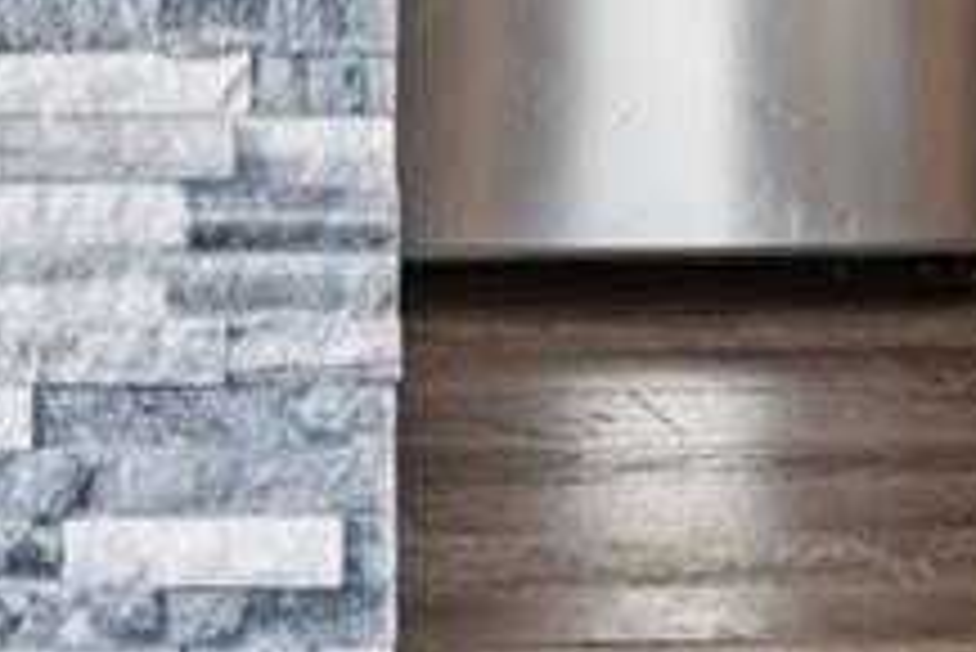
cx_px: -1187
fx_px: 5995
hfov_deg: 8.6
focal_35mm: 221
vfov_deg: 5.9
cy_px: -1070
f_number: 8
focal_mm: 30
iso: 400
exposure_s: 1/30
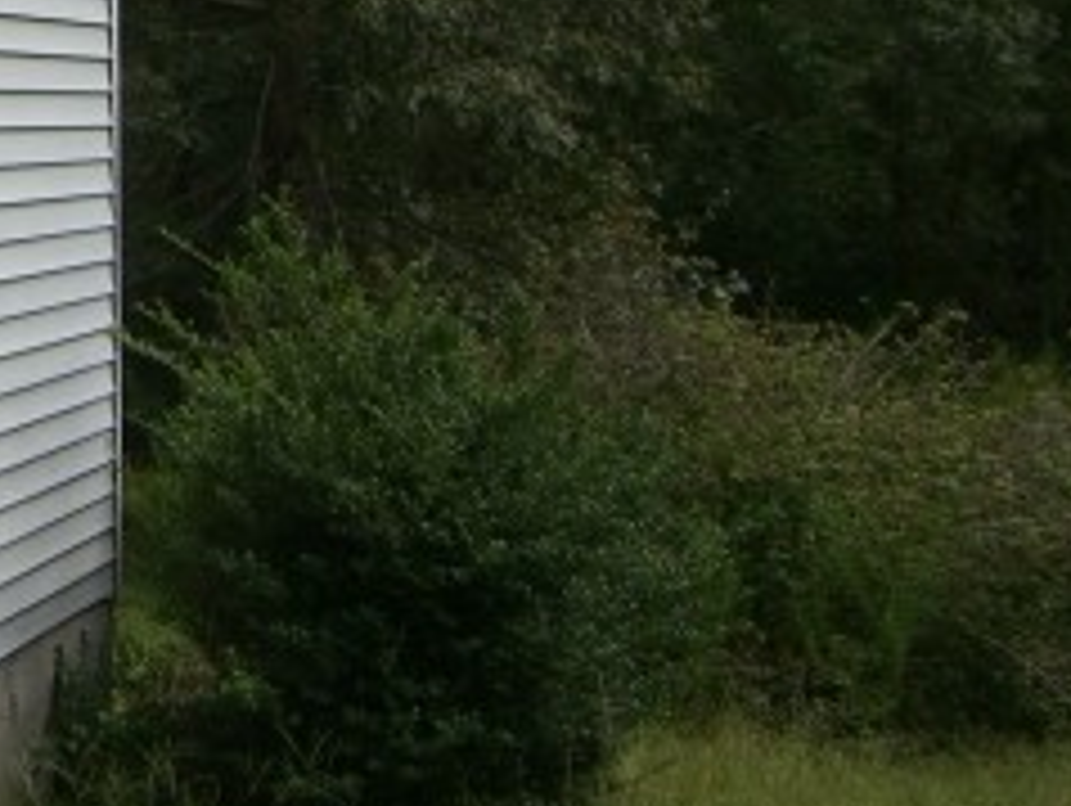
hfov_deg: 18.0
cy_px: 45
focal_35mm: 102
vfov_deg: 14.4
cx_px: -306
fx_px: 3159
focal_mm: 6.2
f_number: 4.3
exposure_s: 1/400
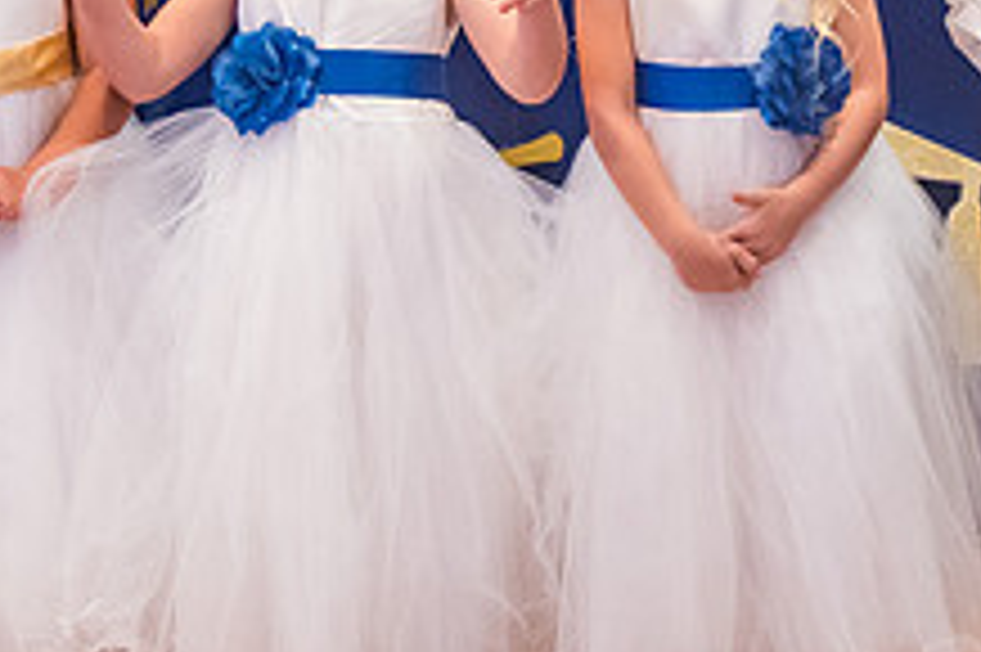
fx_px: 5364
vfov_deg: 6.9
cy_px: 9
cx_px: 844
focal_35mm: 197
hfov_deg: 10.4
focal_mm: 70
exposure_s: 1/200
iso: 3200
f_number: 2.8
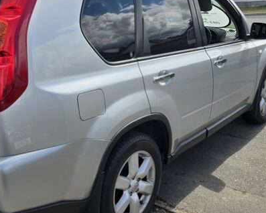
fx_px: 354
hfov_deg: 40.6
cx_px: 89
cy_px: 96
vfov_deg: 33.4
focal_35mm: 45
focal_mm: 6.3
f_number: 1.7
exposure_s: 1/960
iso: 12
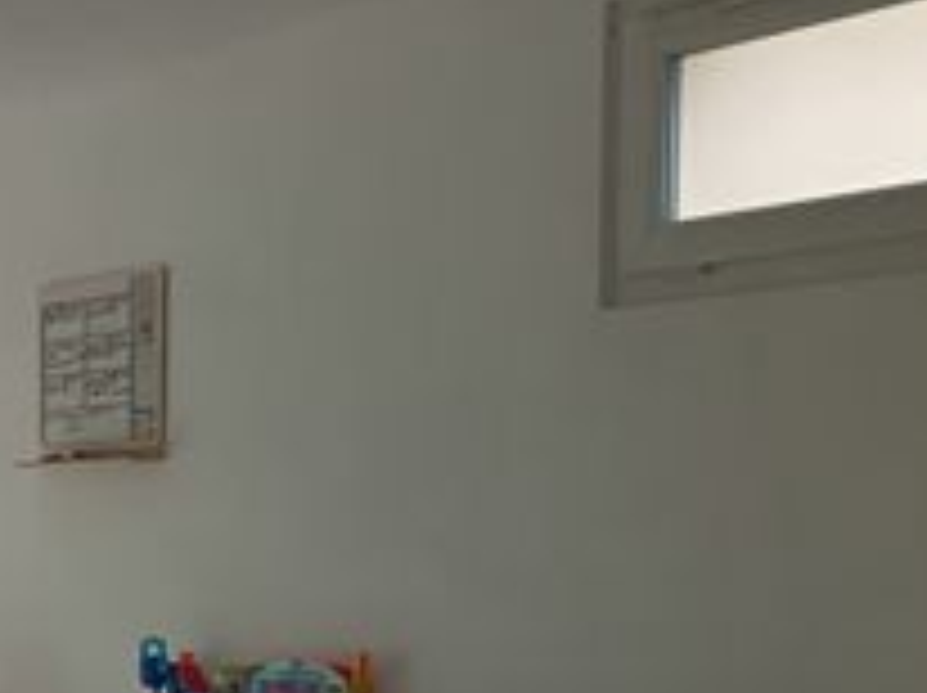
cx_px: -328
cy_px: 698
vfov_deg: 20.3
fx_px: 1872
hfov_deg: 23.9
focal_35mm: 70
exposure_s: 1/50
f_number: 1.75
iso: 514
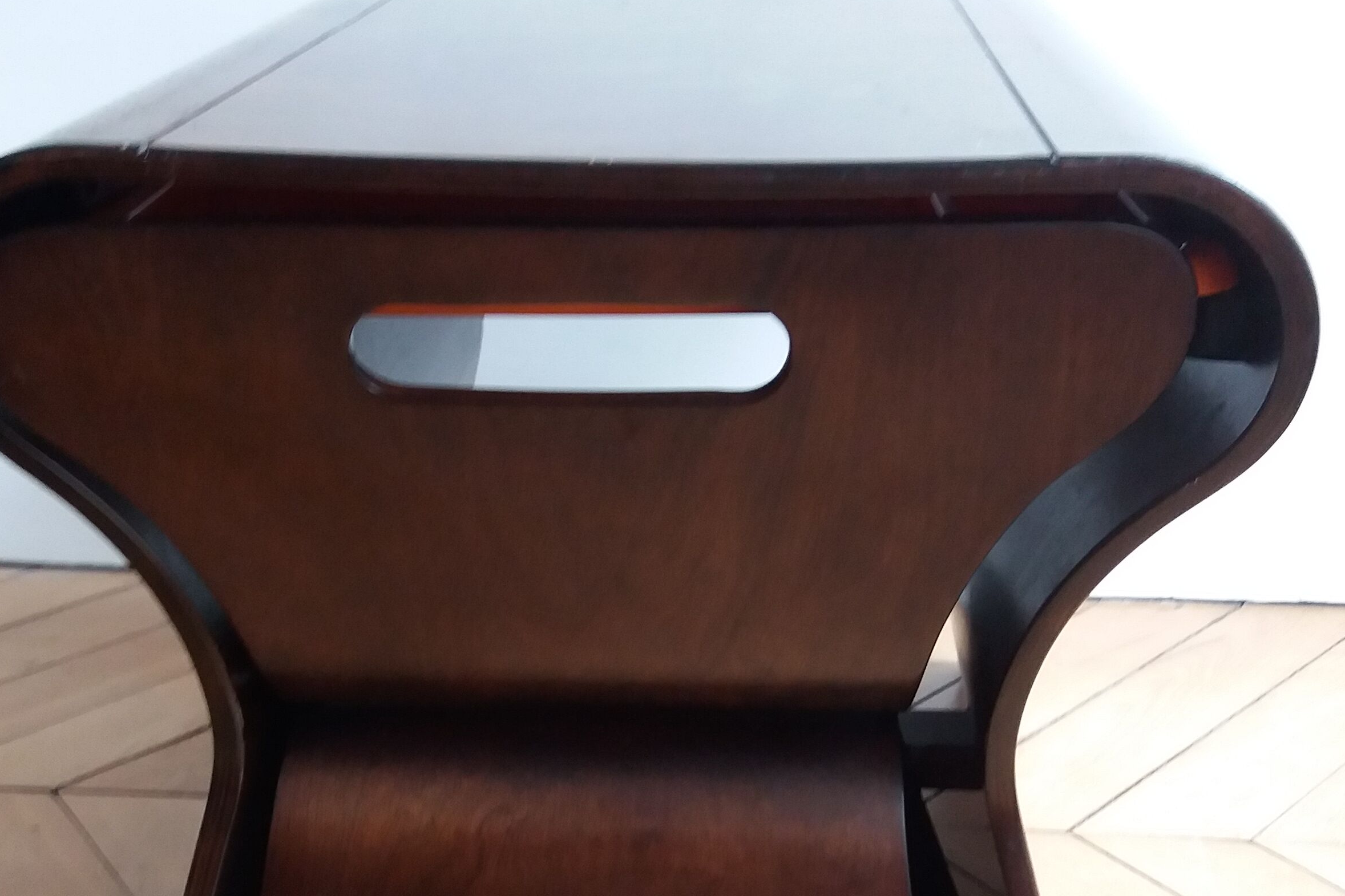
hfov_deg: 38.9
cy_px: 713
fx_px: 1905
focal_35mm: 51
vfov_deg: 26.0
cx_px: 633
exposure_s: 1/17
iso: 160
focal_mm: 3.7
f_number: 1.9
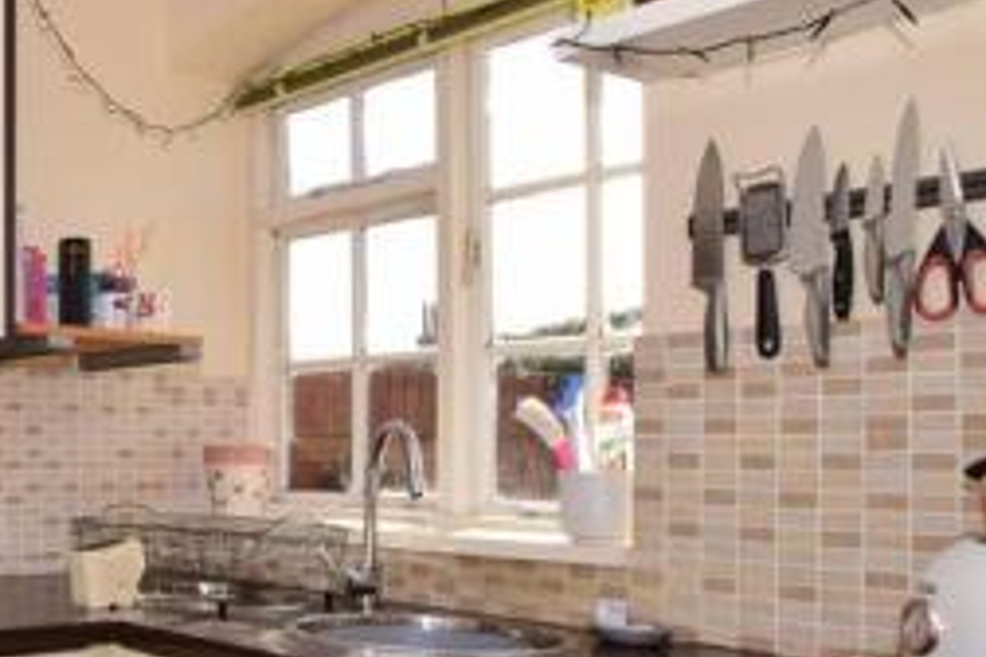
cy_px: 416
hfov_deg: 40.7
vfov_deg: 34.0
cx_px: -78
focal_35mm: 39
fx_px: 1068
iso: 400
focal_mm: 10
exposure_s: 1/200
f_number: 14
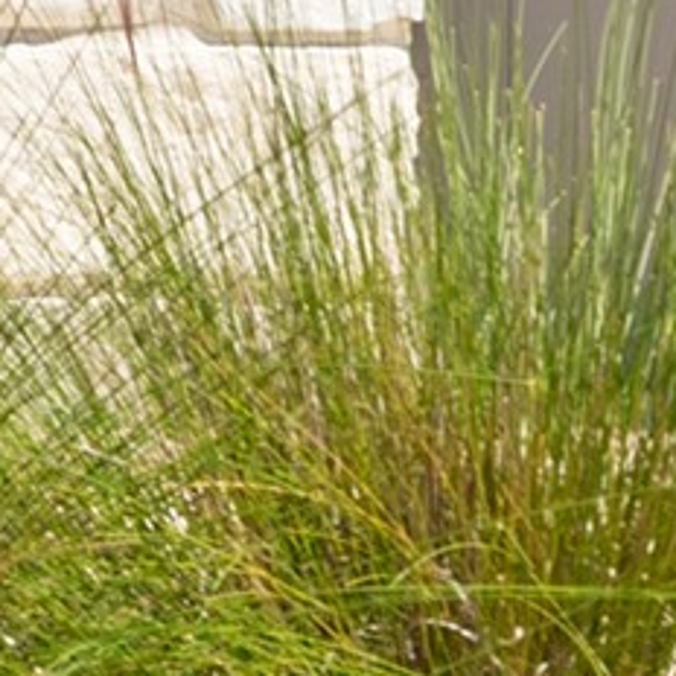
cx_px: -2212
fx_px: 6164
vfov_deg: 6.0
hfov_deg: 5.4
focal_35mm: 279
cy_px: -1043
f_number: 9
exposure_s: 1/50
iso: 100
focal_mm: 35
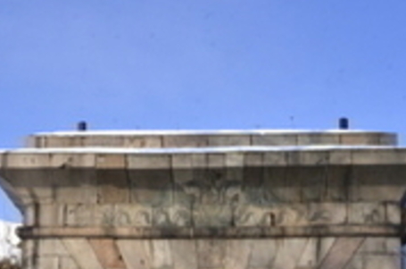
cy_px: 360
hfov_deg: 26.7
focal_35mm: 76
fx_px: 855
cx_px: 209
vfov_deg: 16.7
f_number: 22
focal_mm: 18
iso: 720
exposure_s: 1/200
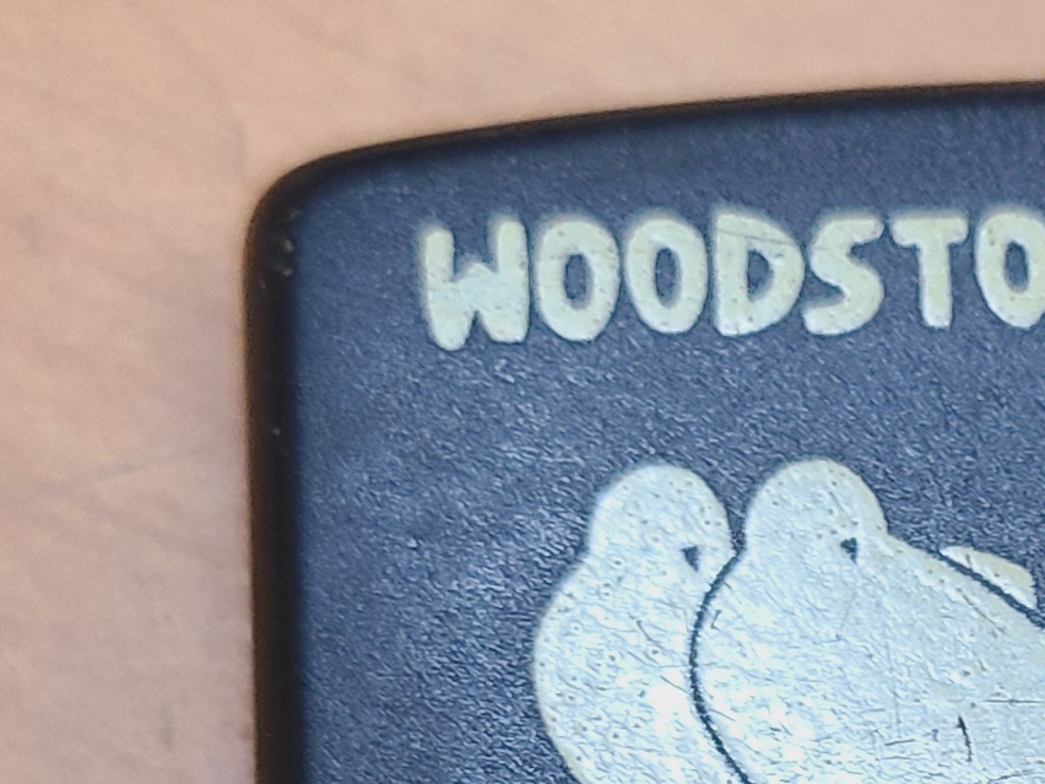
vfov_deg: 11.7
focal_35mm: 123
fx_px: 3713
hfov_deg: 15.7
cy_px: 1082
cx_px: 1030
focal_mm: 5.4
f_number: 1.8
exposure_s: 1/50
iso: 100
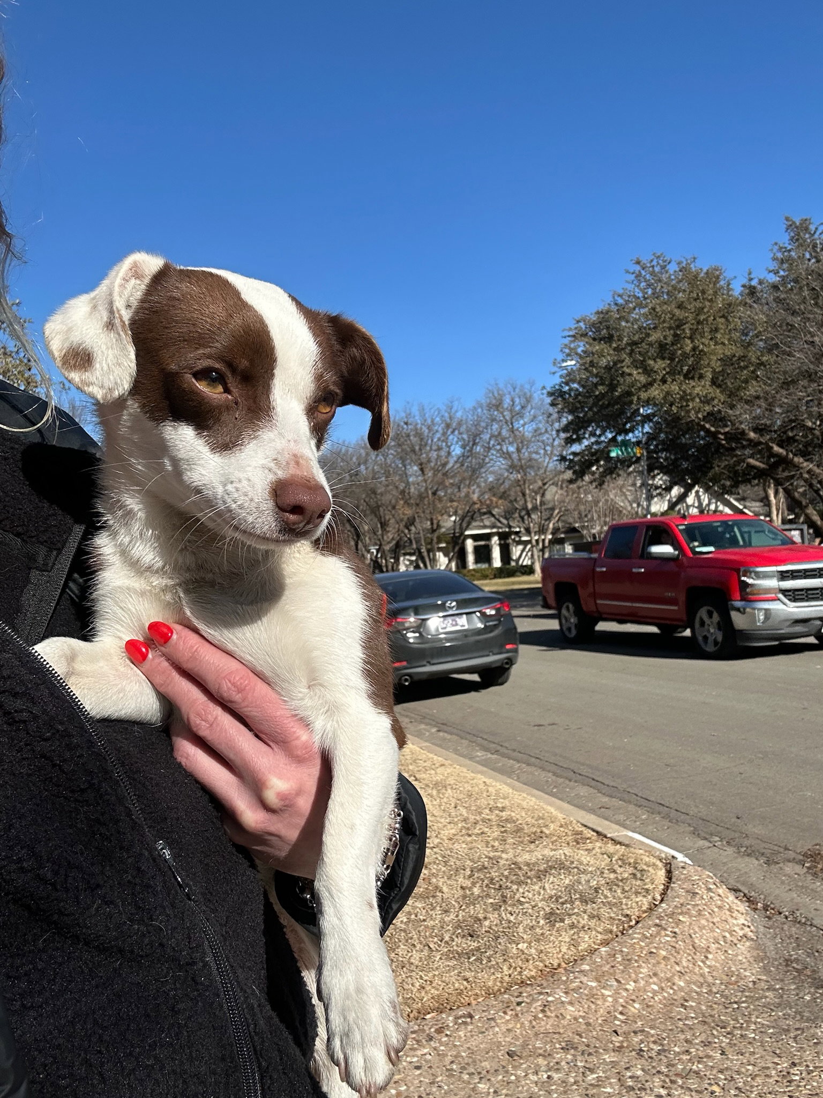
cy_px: 549
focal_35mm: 30
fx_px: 951
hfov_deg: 46.8
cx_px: 412
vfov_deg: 60.0
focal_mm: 2.69
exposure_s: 1/1795
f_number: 1.9
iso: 25
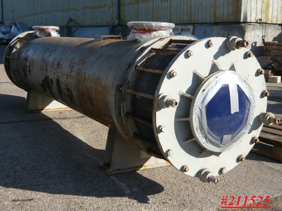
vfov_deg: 30.3
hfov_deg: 39.7
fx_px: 391
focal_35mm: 48
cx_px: 141
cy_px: 106
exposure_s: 1/1000
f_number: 3
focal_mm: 5.2
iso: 100
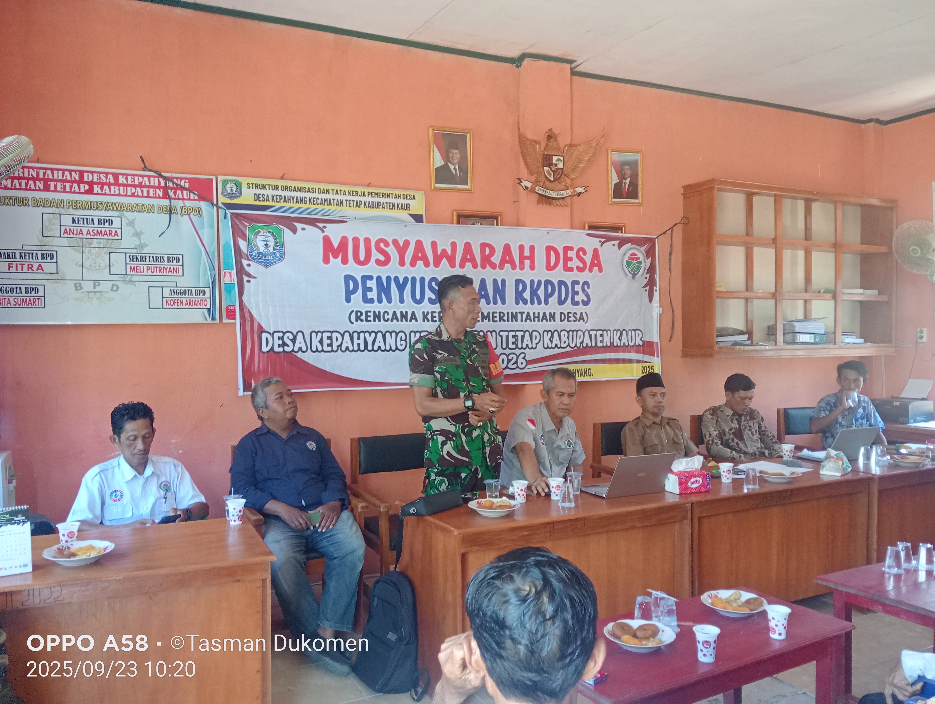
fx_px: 757
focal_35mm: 28
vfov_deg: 49.9
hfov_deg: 63.4
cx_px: 468
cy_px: 352
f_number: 1.8
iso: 614
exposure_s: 1/33.3
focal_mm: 3.98
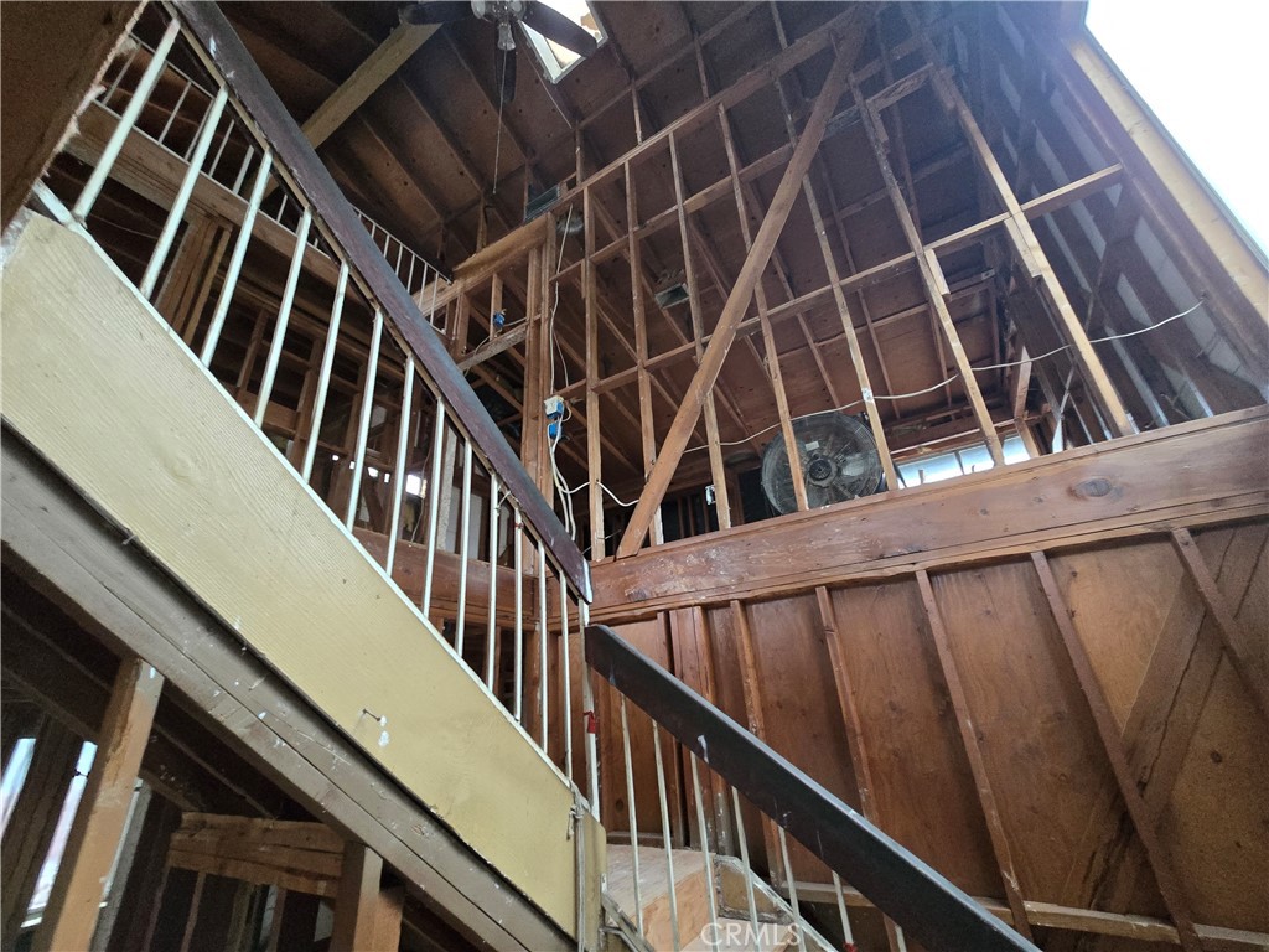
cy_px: 476
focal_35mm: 13
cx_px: 634
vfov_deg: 89.9
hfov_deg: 106.2
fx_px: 477
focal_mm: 2.2
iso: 1000
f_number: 2.2
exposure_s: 1/60
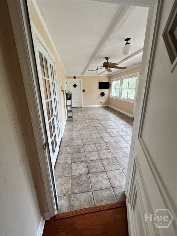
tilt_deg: -14.3
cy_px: 118
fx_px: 89
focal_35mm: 13
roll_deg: +1.6
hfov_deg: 89.9
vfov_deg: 106.2
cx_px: 88
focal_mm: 1.57
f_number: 1.8
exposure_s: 1/120
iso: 125
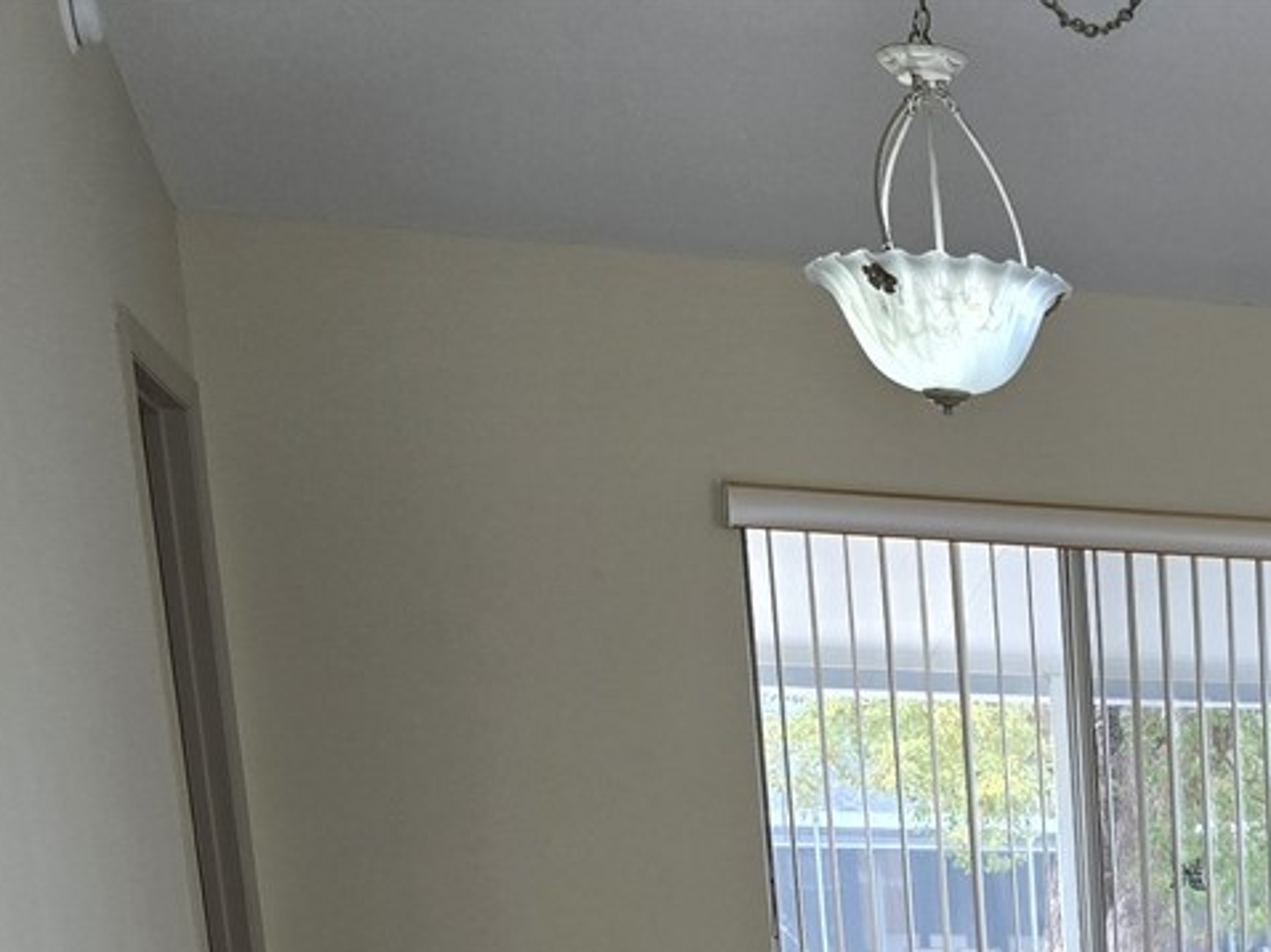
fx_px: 2826
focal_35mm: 77
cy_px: 1585
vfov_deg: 16.7
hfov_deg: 21.7
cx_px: 1832
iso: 64
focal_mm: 6.3
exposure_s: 1/120
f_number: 1.7
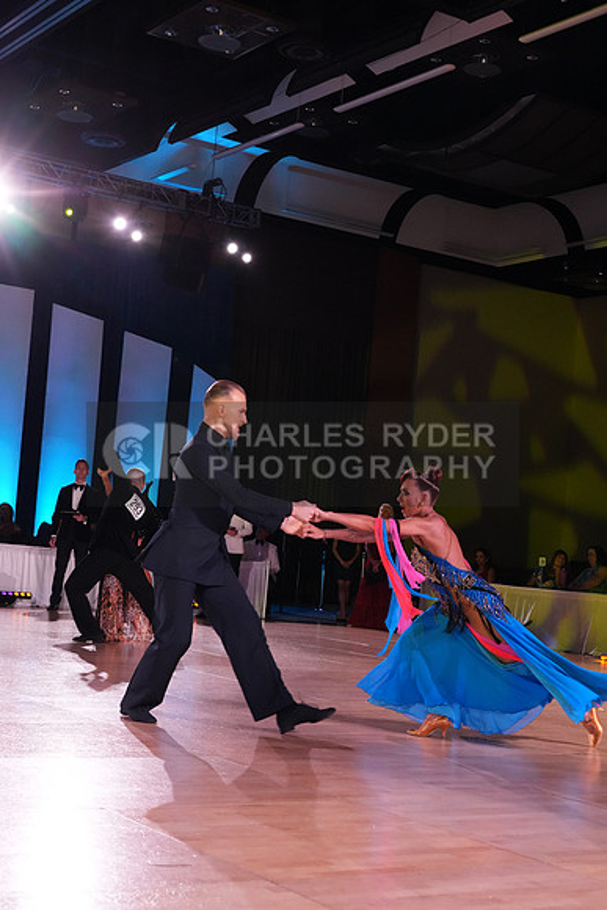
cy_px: 455
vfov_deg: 37.5
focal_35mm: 53
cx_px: 304
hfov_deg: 25.5
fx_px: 1340
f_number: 6.3
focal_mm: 53
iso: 4000
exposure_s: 1/200
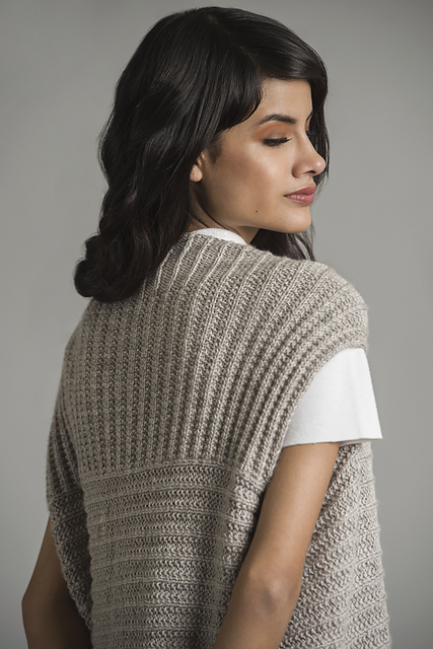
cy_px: 324
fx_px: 3426
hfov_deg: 7.2
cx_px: 216
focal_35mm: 190
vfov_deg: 10.8
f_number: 5.6
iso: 125
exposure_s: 1/125
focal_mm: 190
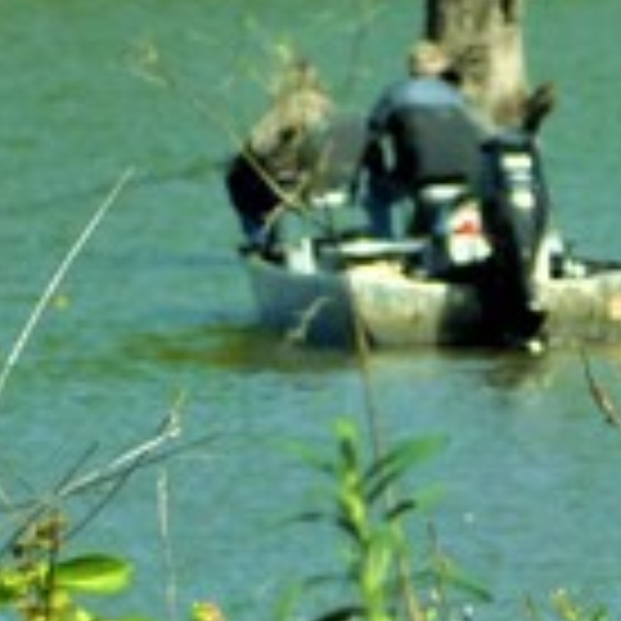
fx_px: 28659
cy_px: 90
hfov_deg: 1.2
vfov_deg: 1.2
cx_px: 698
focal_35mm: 1412
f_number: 5.9
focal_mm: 70
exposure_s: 1/100
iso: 125
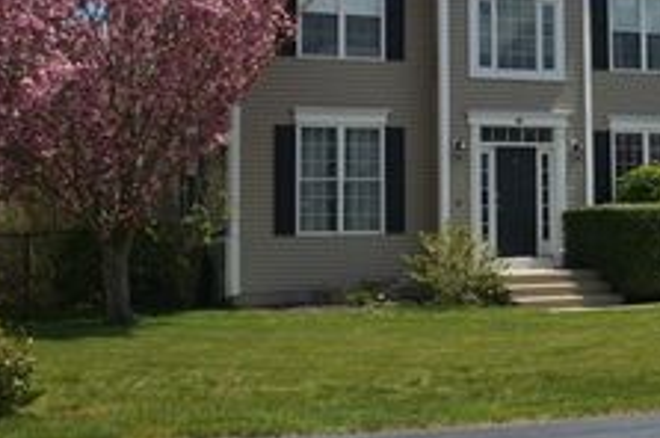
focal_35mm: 74
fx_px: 1355
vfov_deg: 18.1
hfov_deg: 26.9
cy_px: 37
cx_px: 518
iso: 100
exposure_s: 1/1250
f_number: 3.8
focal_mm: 22
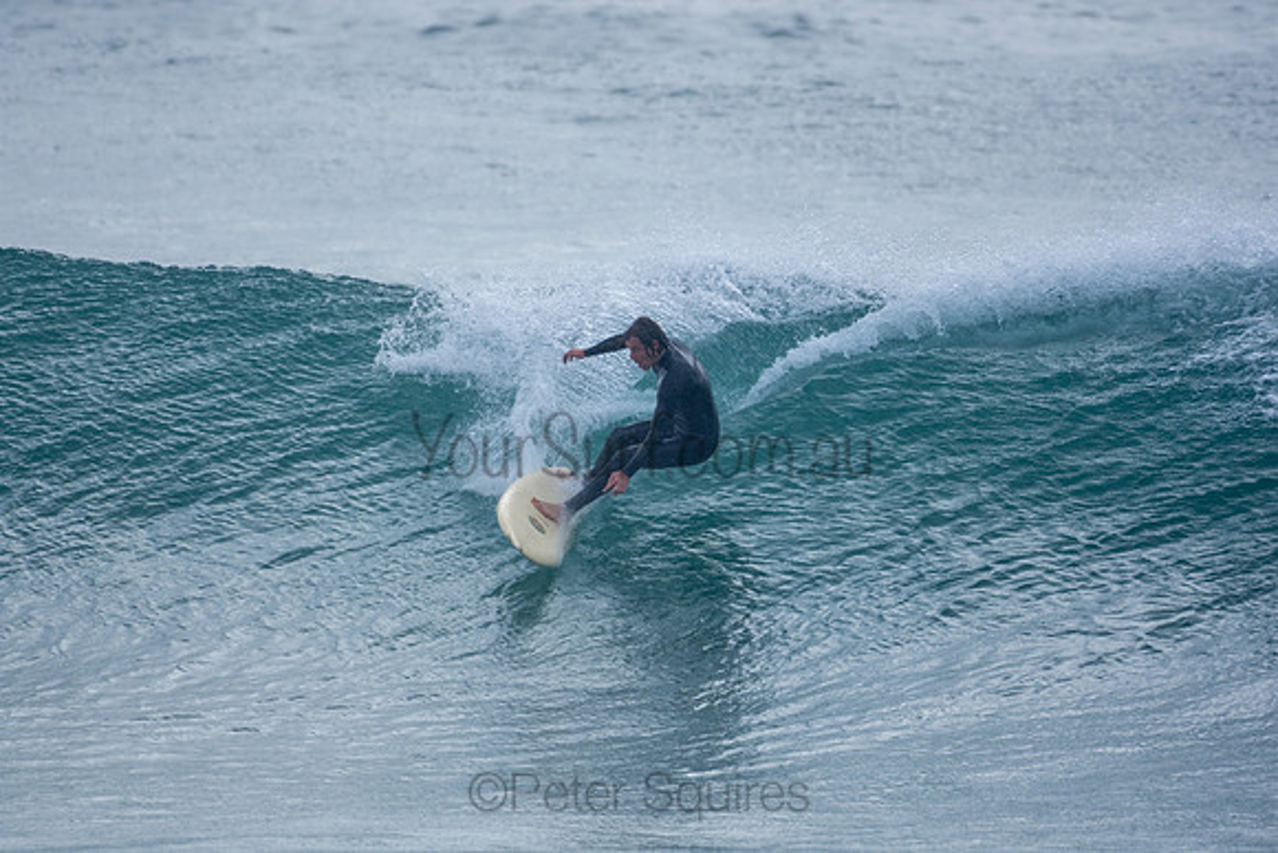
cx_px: 639
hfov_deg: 2.9
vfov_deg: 1.9
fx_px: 25565
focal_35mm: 720
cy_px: 426
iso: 360
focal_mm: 480
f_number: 5.6
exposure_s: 1/1250
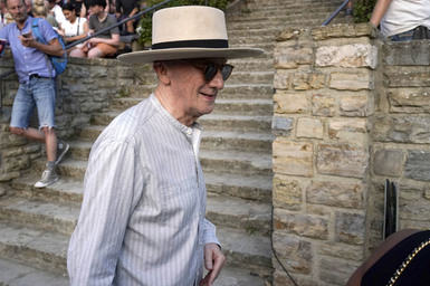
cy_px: 141
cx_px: 189
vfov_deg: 38.8
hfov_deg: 55.7
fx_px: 406
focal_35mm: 34
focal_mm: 29
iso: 1250
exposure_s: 1/1600
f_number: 5.6
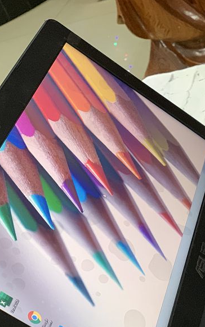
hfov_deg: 13.1
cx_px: 255
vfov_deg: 21.3
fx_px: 867
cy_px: 214
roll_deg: +21.1
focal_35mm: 97
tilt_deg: -33.7
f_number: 2.4
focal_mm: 6
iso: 400
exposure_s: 1/33
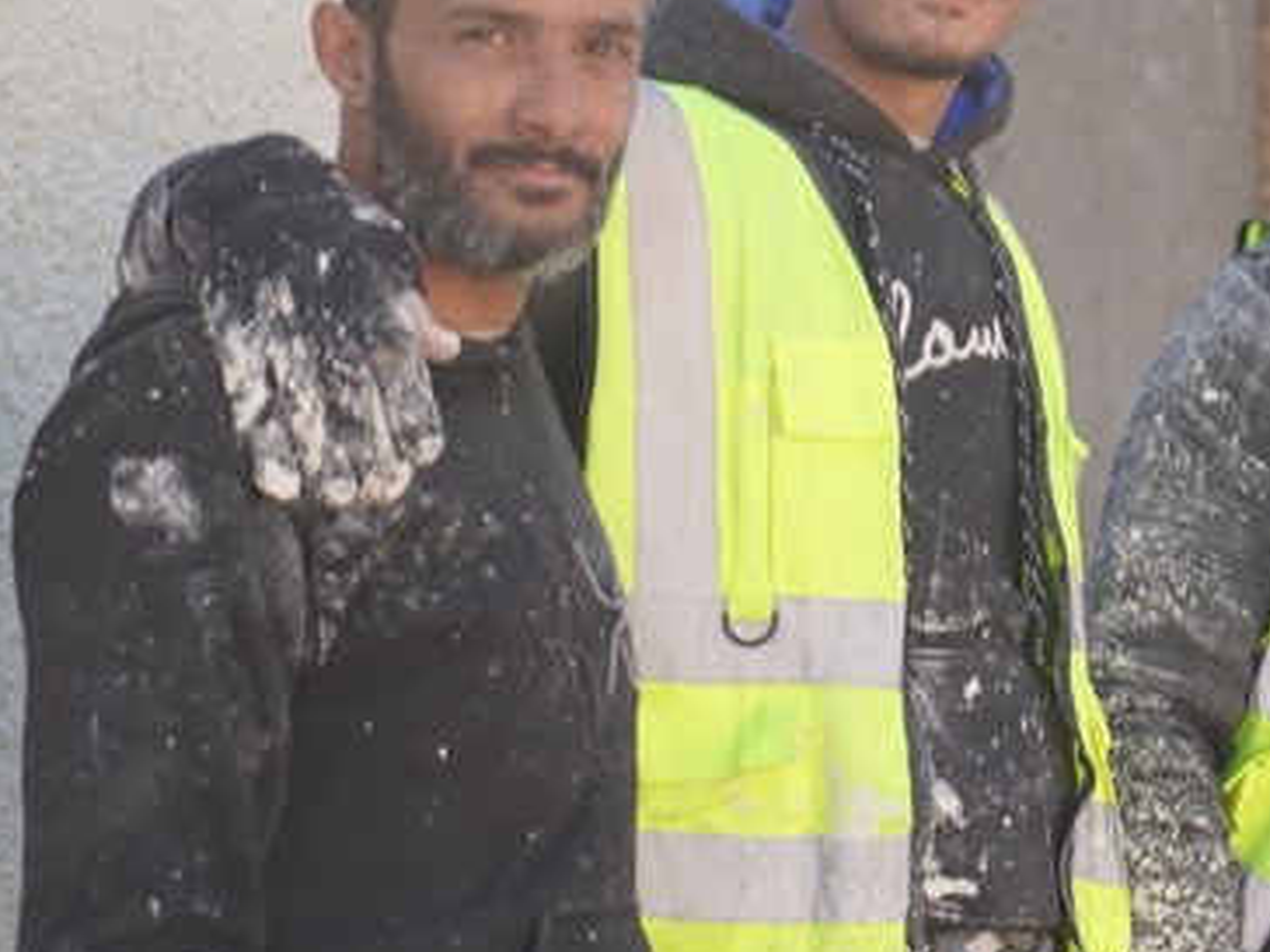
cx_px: 1075
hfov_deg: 13.3
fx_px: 5430
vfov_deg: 10.0
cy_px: 368
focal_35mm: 148
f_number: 4.5
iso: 100
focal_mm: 70
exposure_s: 1/250
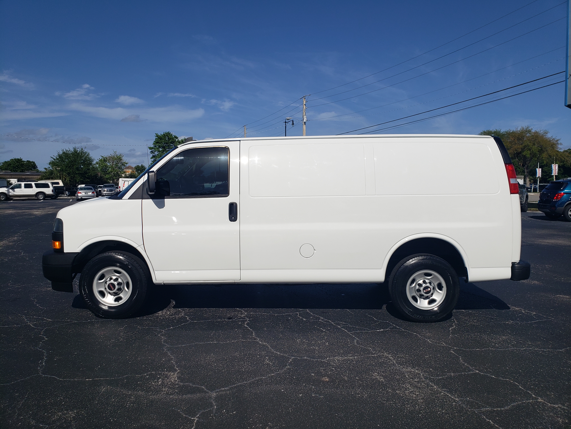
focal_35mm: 26
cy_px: 214
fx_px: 429
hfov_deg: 67.3
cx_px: 286
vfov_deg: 53.1
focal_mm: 4.3
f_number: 2.4
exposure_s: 1/4167
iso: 50
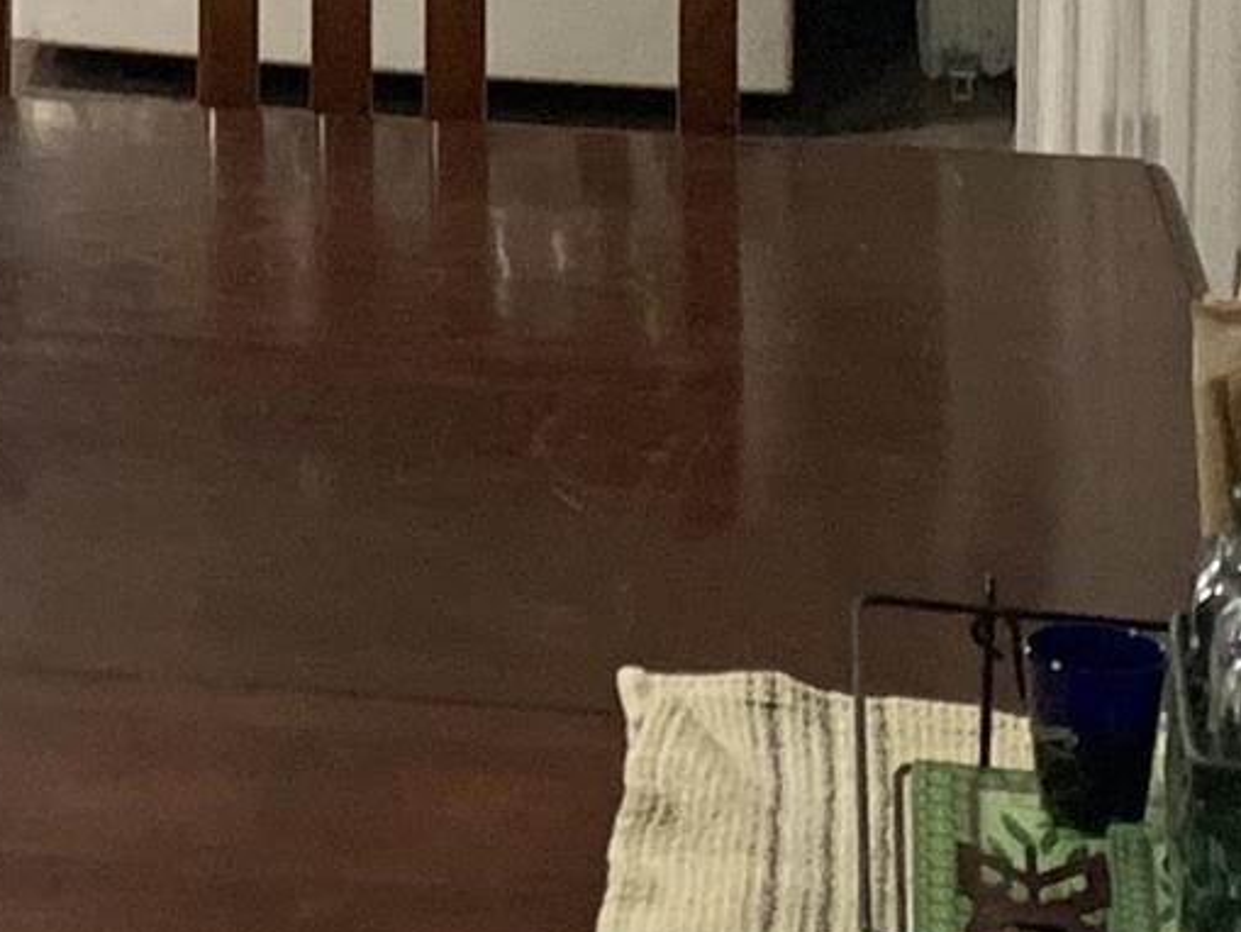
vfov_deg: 8.8
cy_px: -1025
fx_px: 5630
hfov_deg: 12.1
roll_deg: +0.0
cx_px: -505
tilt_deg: -4.1
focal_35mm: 157
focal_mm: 4.25
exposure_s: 1/60
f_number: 1.8
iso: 200
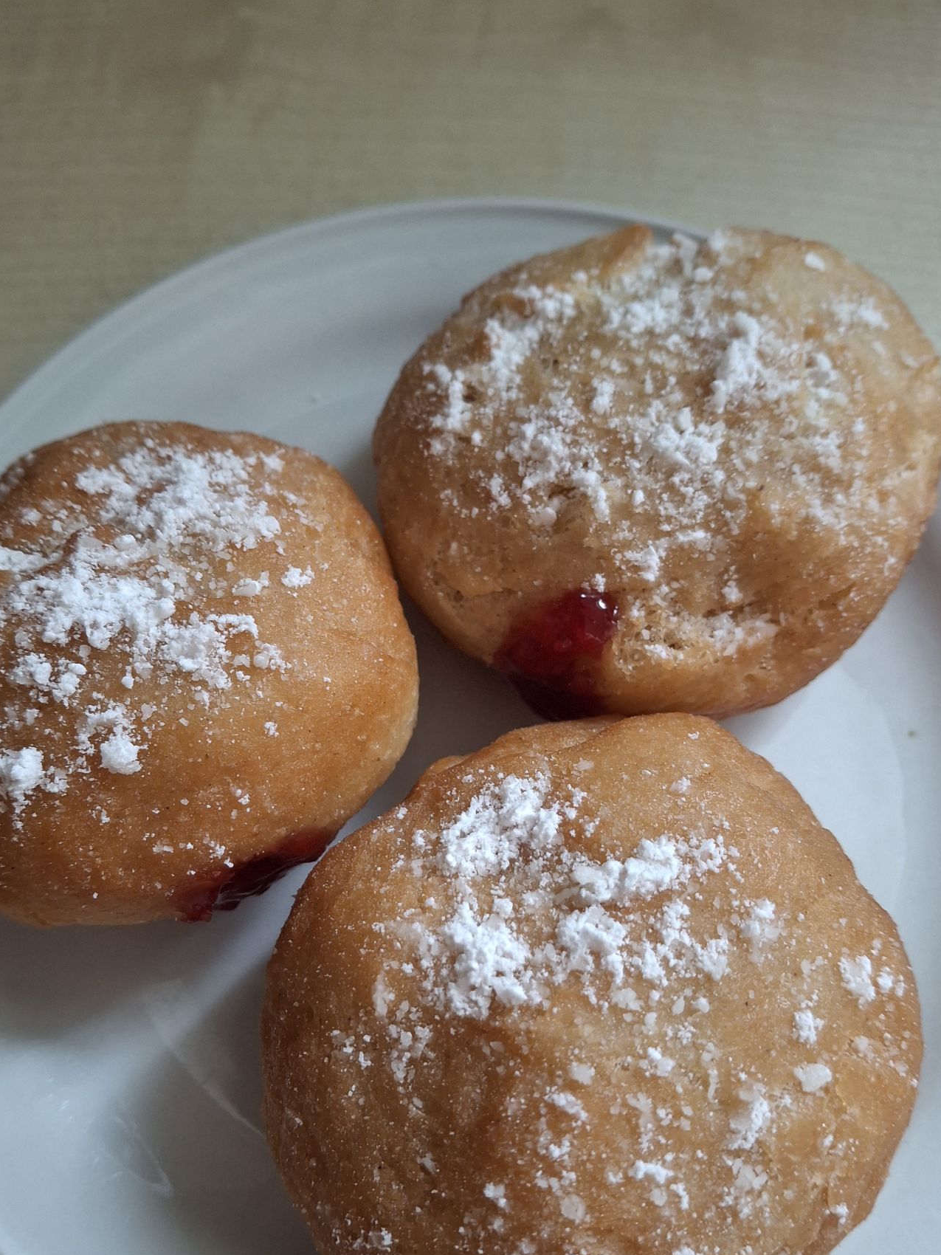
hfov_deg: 46.8
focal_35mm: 30
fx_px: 1087
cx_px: 445
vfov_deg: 59.5
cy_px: 752
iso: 250
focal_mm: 4.69
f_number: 1.8
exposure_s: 1/33
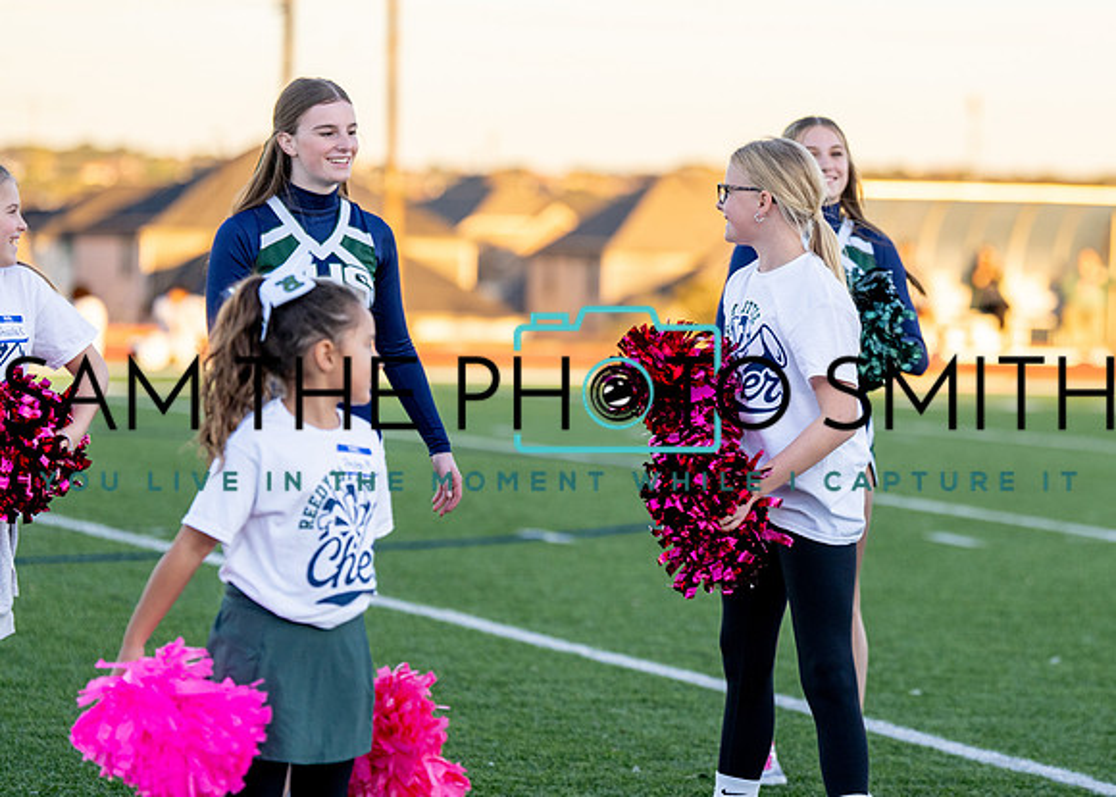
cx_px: 777
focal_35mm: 185
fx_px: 5866
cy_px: 301
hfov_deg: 10.9
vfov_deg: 7.8
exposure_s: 1/1250
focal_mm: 128
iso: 500
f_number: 2.8
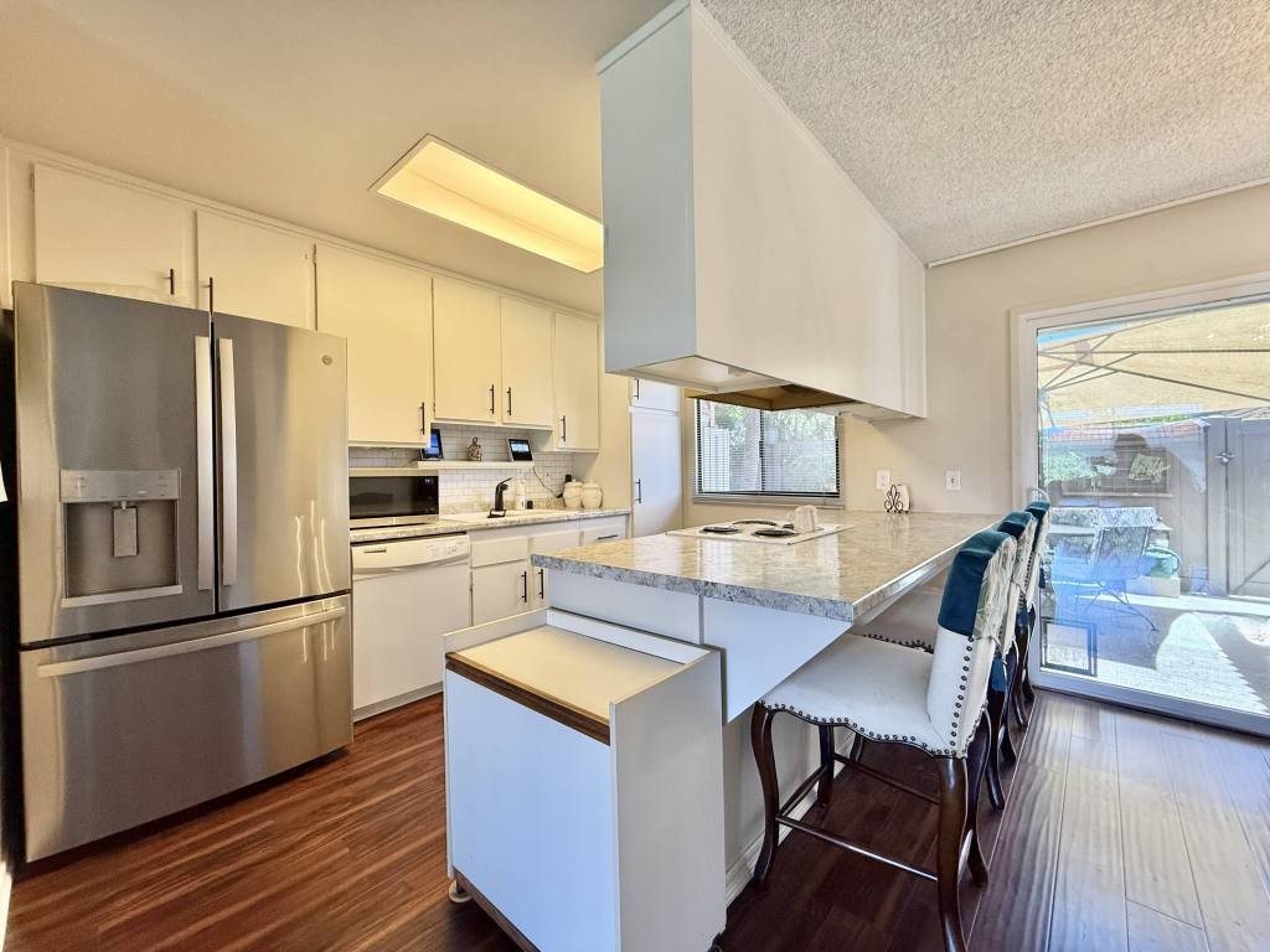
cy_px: 476
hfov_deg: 102.1
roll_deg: +0.8
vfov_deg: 85.7
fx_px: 514
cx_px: 635
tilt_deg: -0.8
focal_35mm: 14
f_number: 2.2
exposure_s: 1/120
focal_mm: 2.22
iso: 200
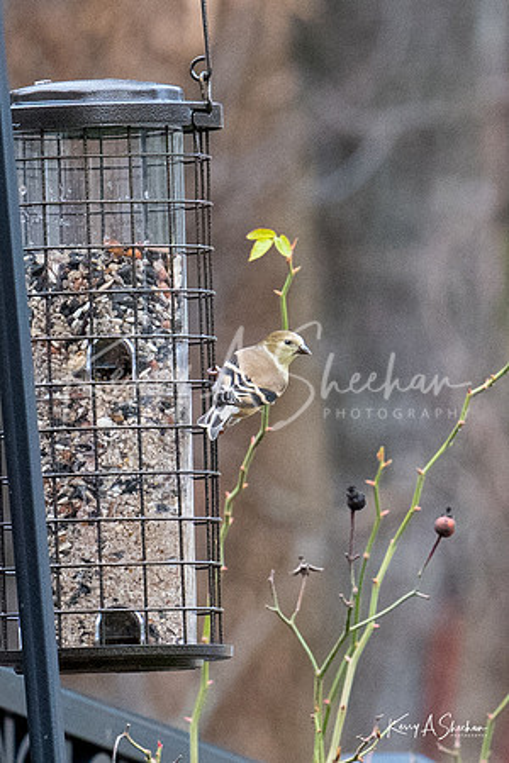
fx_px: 20678
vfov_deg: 2.1
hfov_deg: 1.4
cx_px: 275
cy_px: 351
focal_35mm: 975
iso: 2000
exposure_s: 1/1000
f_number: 6.3
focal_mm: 200
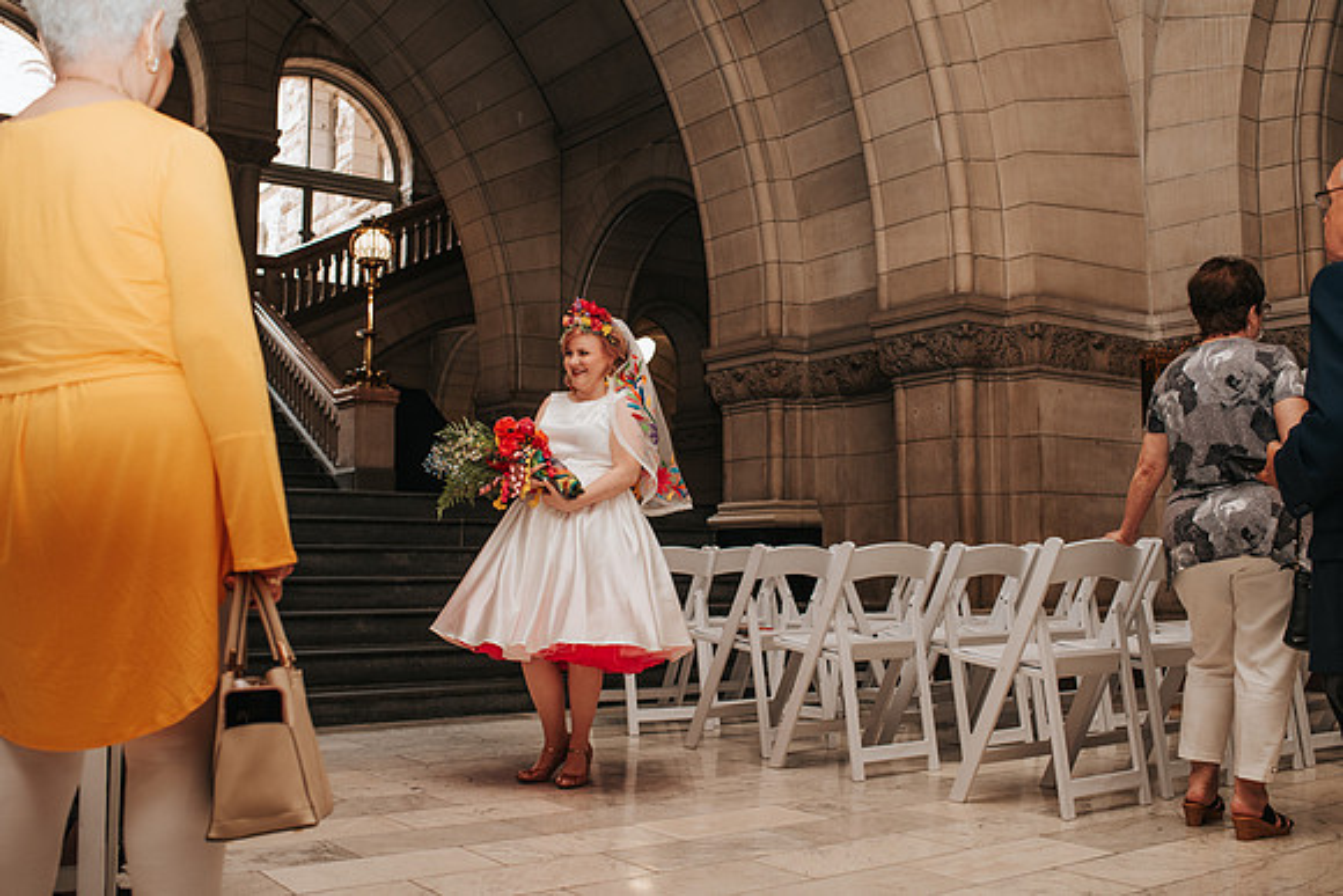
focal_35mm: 36
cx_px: 672
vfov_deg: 37.1
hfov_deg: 53.5
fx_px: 1333
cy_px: 448
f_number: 4
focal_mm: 35
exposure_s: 1/160
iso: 1000
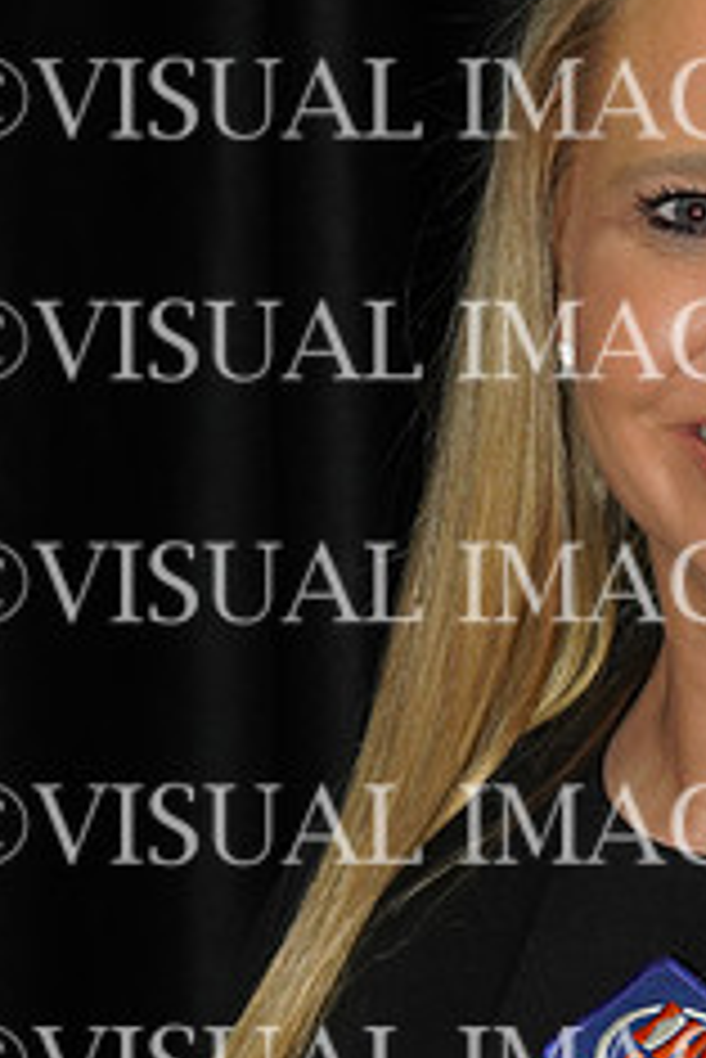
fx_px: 7937
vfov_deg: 7.6
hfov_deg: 5.1
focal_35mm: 270
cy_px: 945
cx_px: 812
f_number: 8
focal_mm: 73
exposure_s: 1/125
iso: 1000
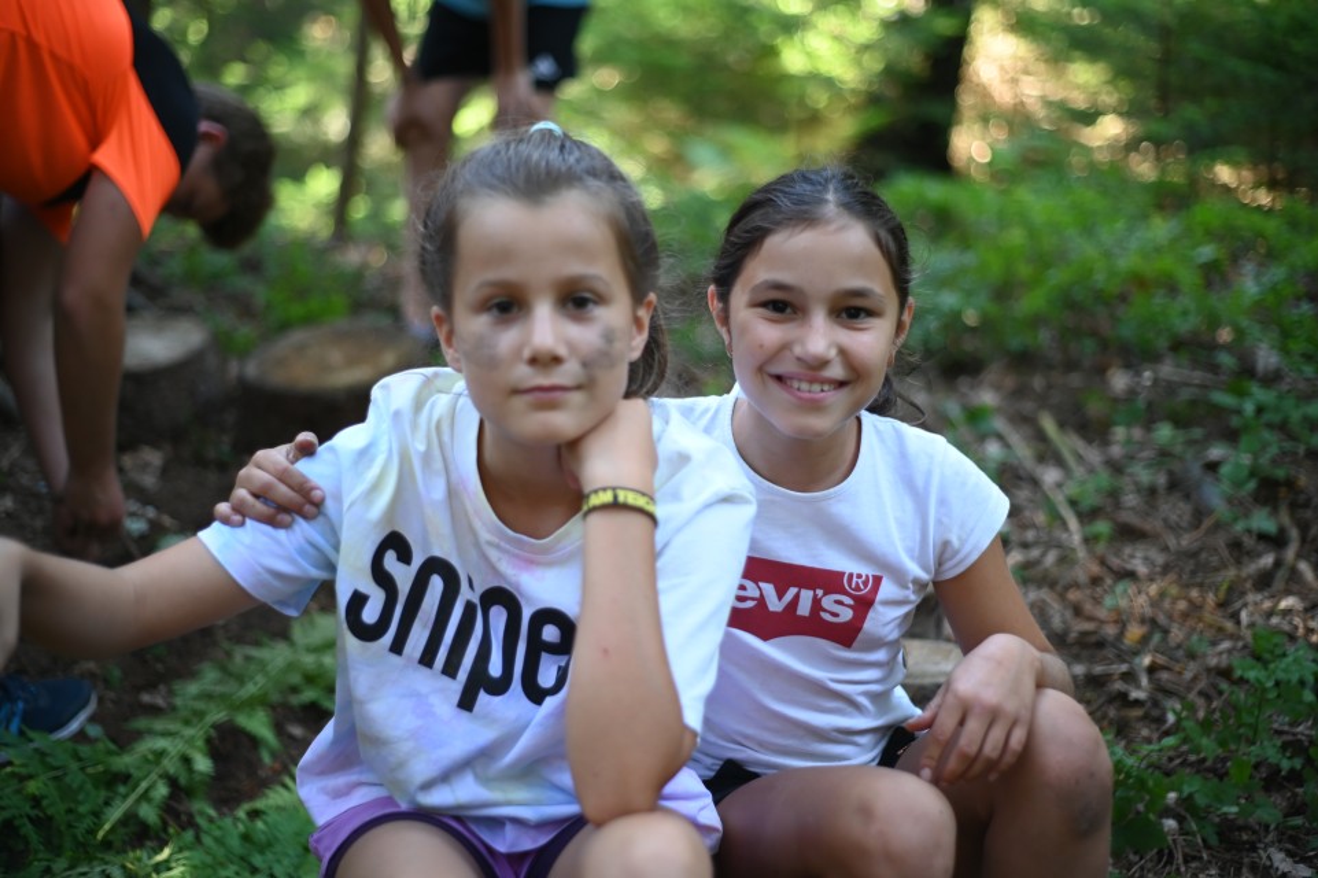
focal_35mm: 50
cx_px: 659
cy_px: 439
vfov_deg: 27.0
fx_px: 1830
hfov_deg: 39.6
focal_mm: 50
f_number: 1.8
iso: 800
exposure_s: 1/100
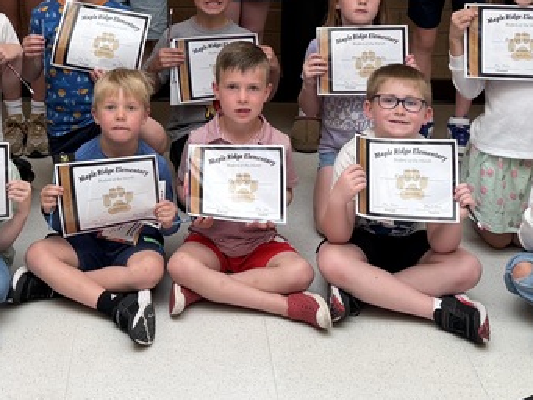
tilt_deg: -13.7
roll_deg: -0.9
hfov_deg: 26.9
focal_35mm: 72
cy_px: -11
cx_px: 197
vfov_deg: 19.8
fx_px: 1109
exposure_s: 1/175
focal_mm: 6.76
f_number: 1.78
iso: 64
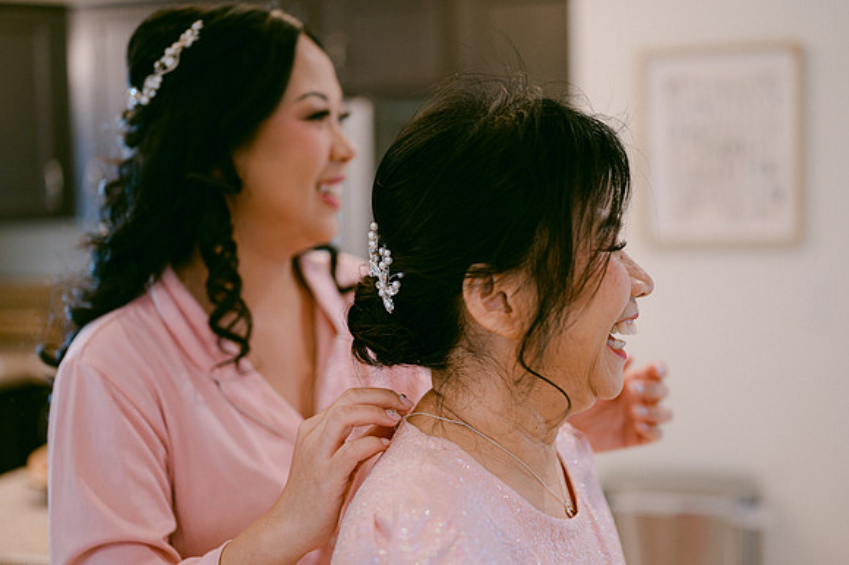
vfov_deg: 27.0
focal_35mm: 50
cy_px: 282
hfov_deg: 39.6
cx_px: 424
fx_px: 1178
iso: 500
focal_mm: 50
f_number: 1.8
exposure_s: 1/125
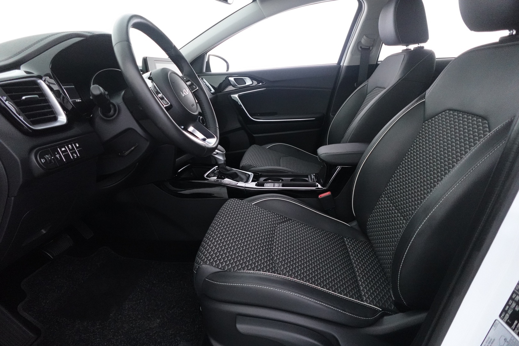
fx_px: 288
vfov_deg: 61.9
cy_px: 173
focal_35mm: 20
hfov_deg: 84.0
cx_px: 260
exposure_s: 1/80
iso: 2500
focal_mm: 7.6
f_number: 2
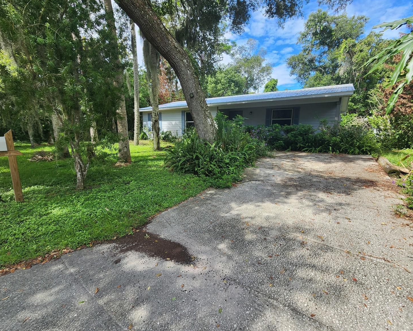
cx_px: 207
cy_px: 167
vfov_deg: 88.0
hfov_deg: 100.7
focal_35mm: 14
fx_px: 171
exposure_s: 1/588
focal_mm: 2.2
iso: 50
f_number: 2.2
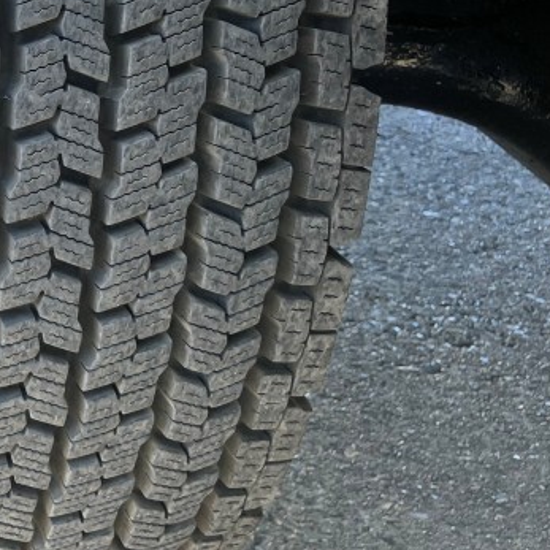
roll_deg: -2.0
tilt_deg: -22.5
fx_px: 1312
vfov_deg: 23.4
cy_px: 119
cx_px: -216
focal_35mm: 73
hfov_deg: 20.9
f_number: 1.8
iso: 32
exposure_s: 1/180
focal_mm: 3.99
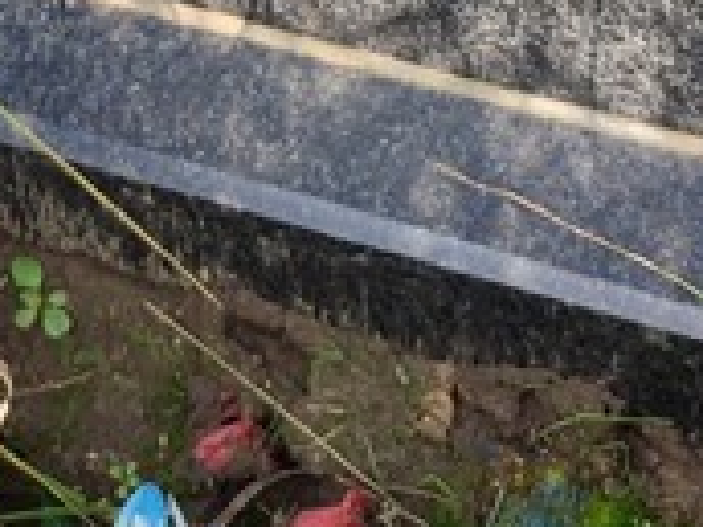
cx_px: 368
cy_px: -572
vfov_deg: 11.4
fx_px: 2356
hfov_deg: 17.0
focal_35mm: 116
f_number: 1.9
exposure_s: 1/114
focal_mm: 6.04
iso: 50
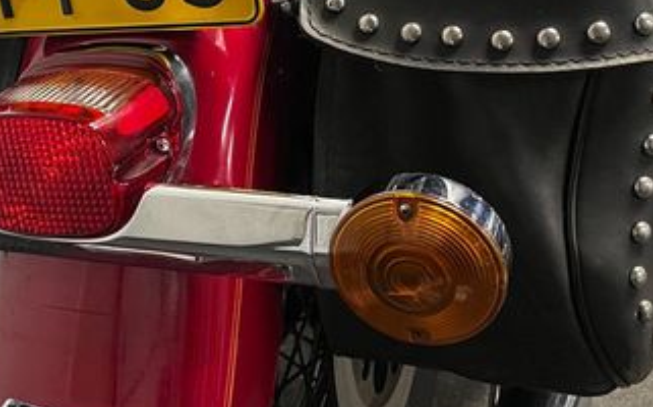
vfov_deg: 23.3
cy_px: 104
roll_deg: -0.8
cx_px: 112
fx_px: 978
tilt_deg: -19.8
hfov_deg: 35.5
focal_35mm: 55
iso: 160
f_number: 1.6
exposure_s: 1/50
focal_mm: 5.1
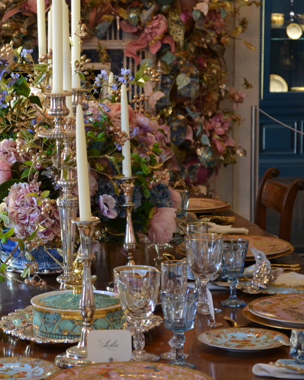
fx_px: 1313
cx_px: 23
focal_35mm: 117
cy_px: 189
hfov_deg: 13.1
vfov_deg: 16.5
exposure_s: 1/15
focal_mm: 55
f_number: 5.6
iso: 2000
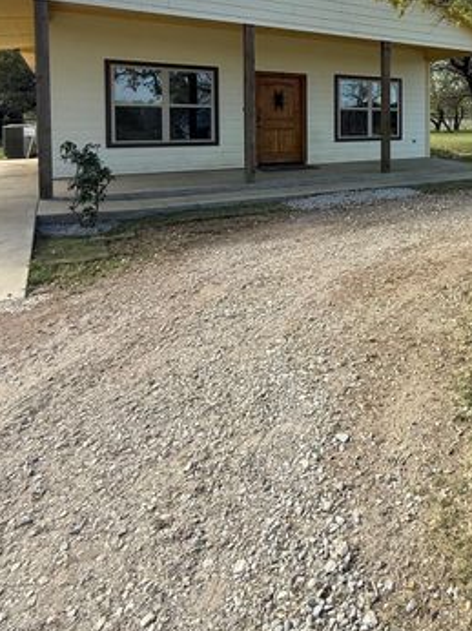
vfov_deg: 60.8
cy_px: 140
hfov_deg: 45.1
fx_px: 491
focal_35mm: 27
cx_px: 448
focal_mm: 2.22
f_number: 2.2
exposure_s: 1/789
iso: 64
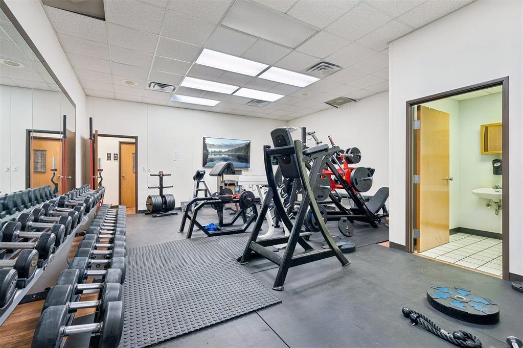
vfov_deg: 73.7
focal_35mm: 16
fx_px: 232
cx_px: 262
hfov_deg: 96.7
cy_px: 174
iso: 200
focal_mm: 16
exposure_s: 1/13
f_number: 8
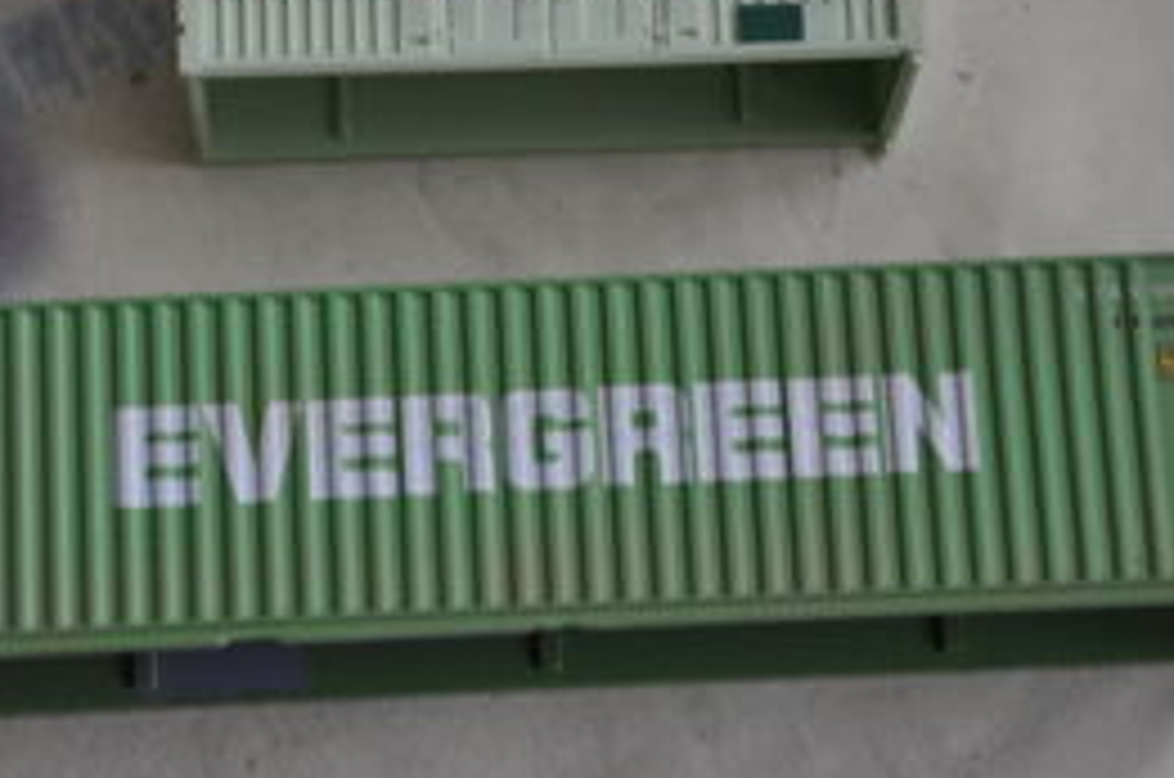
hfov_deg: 14.9
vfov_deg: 9.9
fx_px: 4492
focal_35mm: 138
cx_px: 526
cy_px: 254
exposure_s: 1/15
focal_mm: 50
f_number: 5
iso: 400
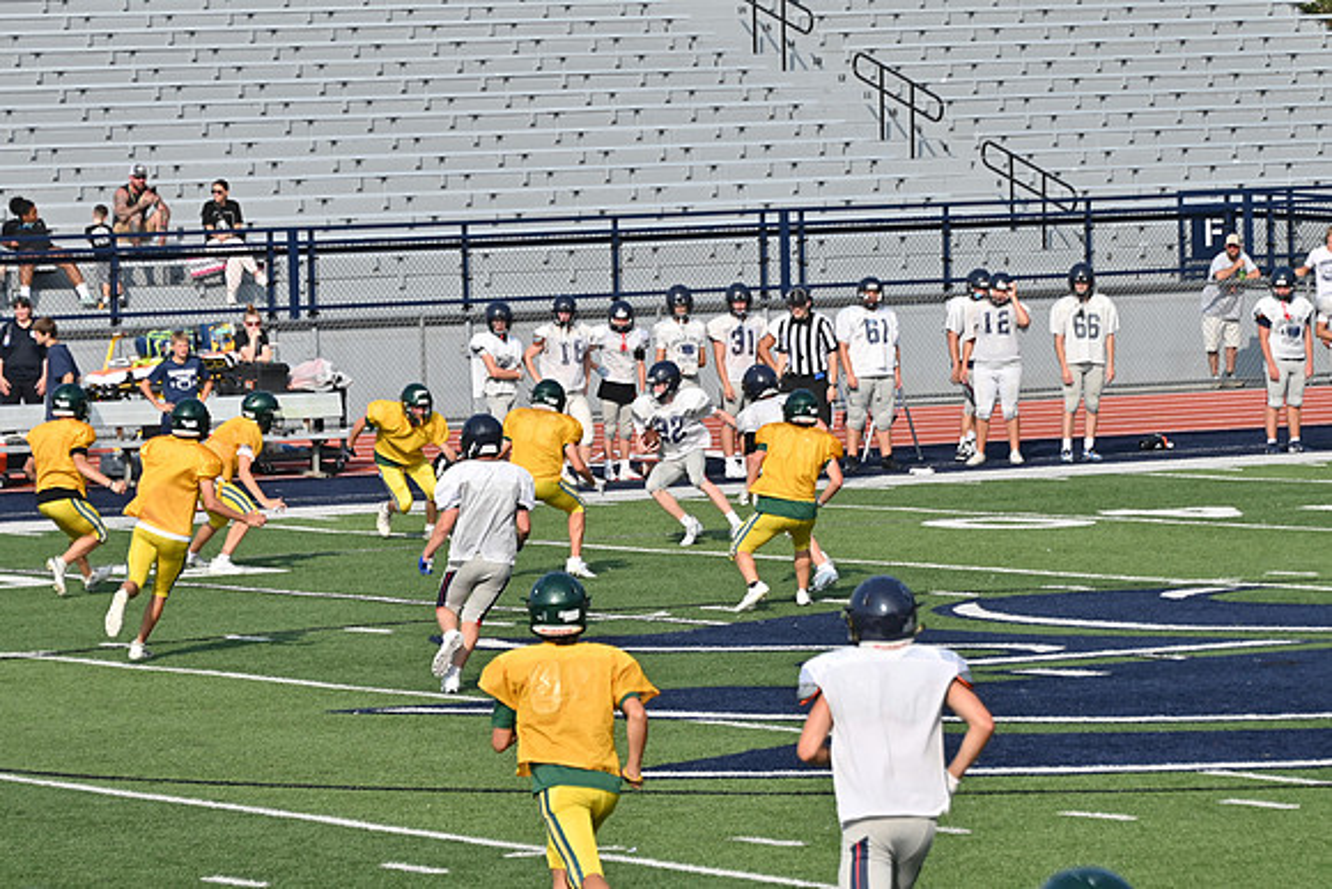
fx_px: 8882
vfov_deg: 5.7
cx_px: 666
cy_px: 444
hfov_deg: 8.6
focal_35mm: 240
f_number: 5.6
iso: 100
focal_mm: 160
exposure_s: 1/800
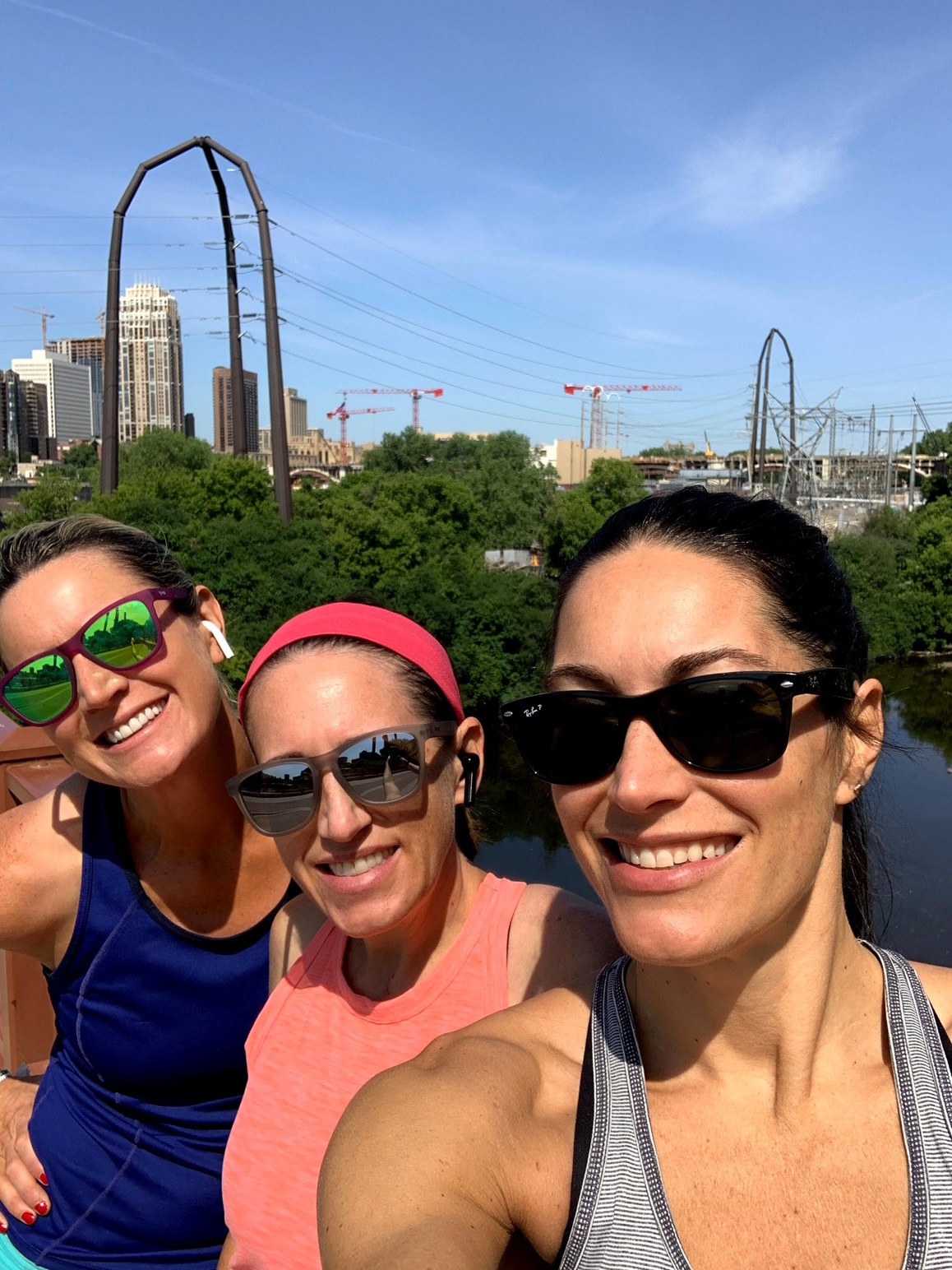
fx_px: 1173
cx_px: 476
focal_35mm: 32
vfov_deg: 56.8
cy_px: 635
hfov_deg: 44.2
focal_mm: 2.87
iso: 16
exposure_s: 1/1328
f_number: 2.2
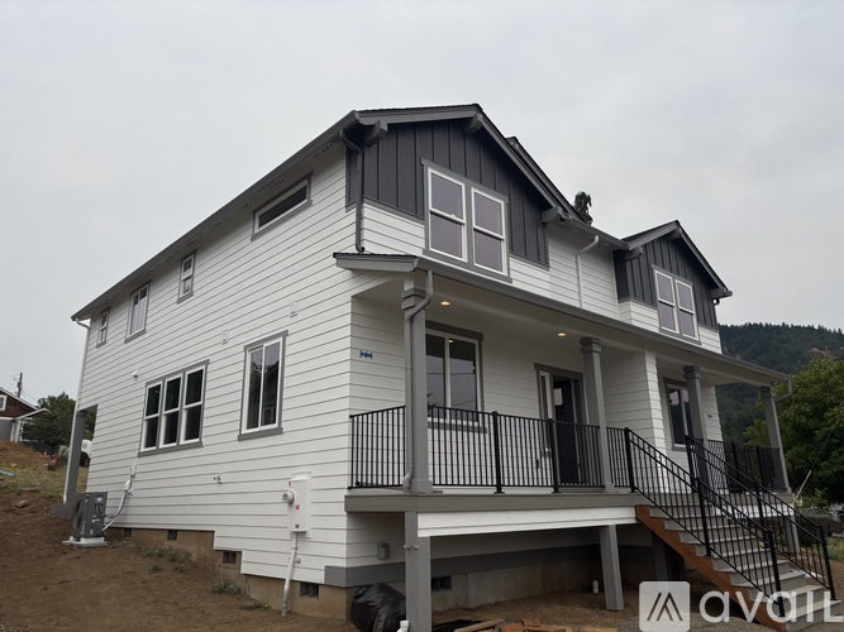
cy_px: 316
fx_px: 634
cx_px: 422
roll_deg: +0.9
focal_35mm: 26
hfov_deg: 67.3
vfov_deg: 53.0
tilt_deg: +16.8
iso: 64
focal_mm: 5.96
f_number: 1.6
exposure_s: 1/5348
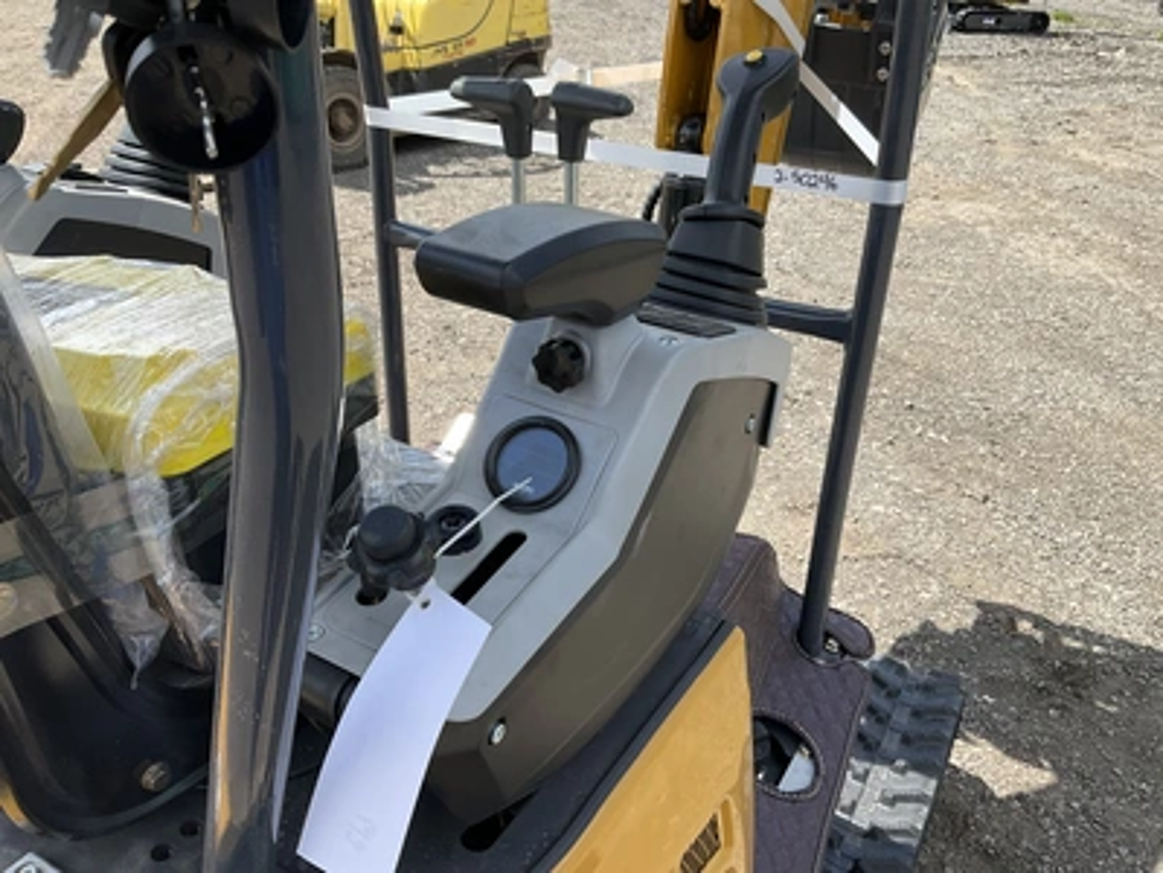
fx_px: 974
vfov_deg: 48.2
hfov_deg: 61.7
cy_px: 436
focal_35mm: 29
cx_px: 582
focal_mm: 3
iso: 25
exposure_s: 1/898
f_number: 1.8
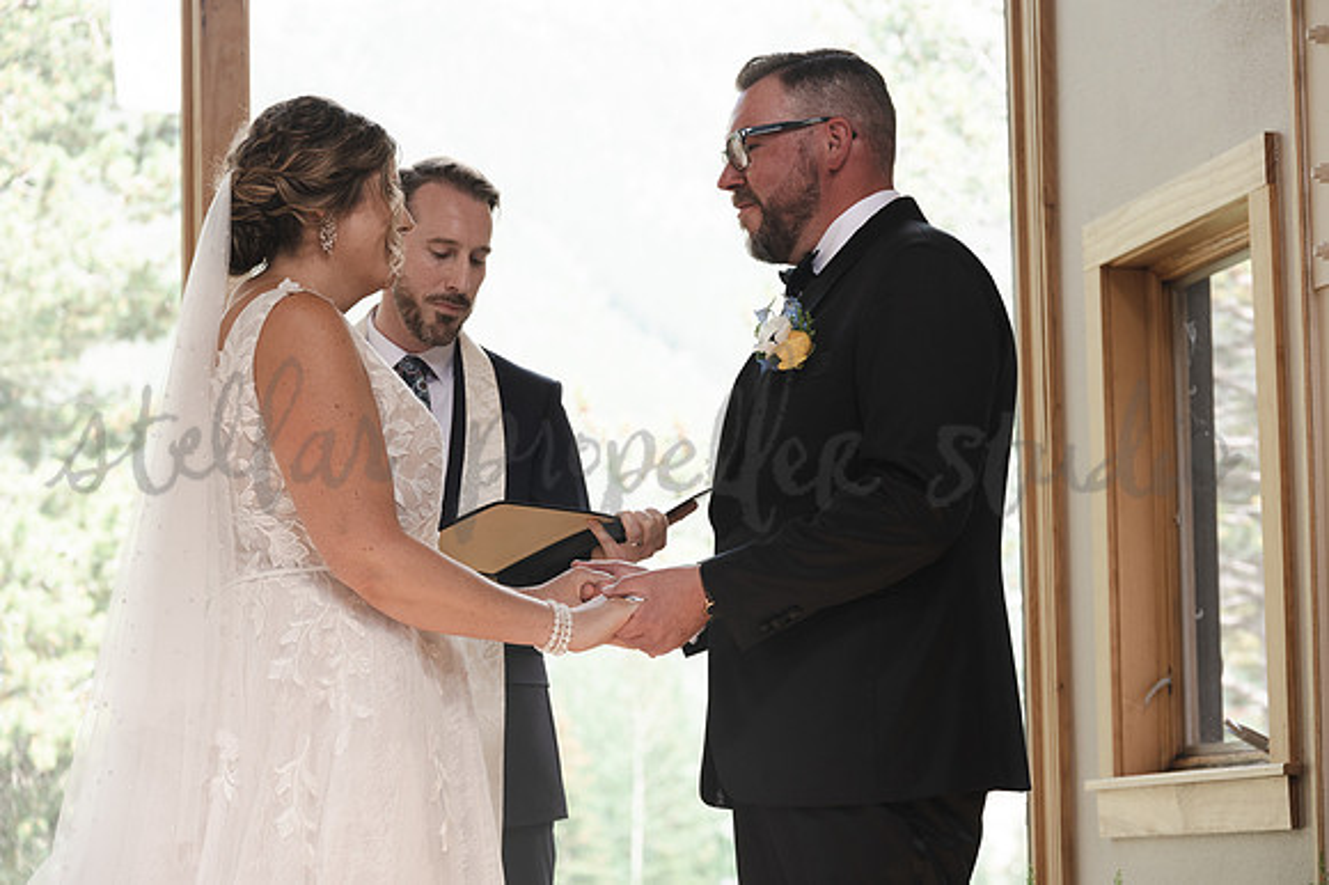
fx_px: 3837
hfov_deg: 19.7
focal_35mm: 104
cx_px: 664
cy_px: 442
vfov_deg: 13.1
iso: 1000
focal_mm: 104
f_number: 6.3
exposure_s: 1/200
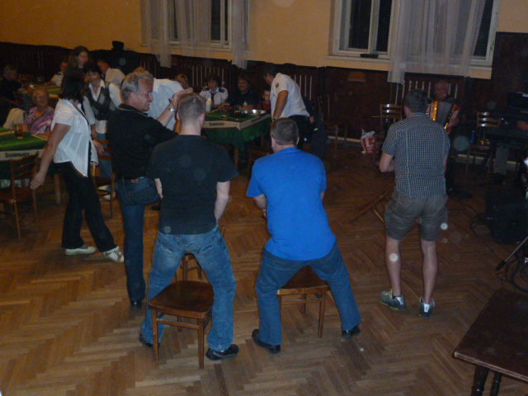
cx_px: 264
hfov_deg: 50.1
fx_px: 564
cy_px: 198
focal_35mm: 37
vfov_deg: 38.7
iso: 640
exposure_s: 1/30
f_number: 3.6
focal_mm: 6.1
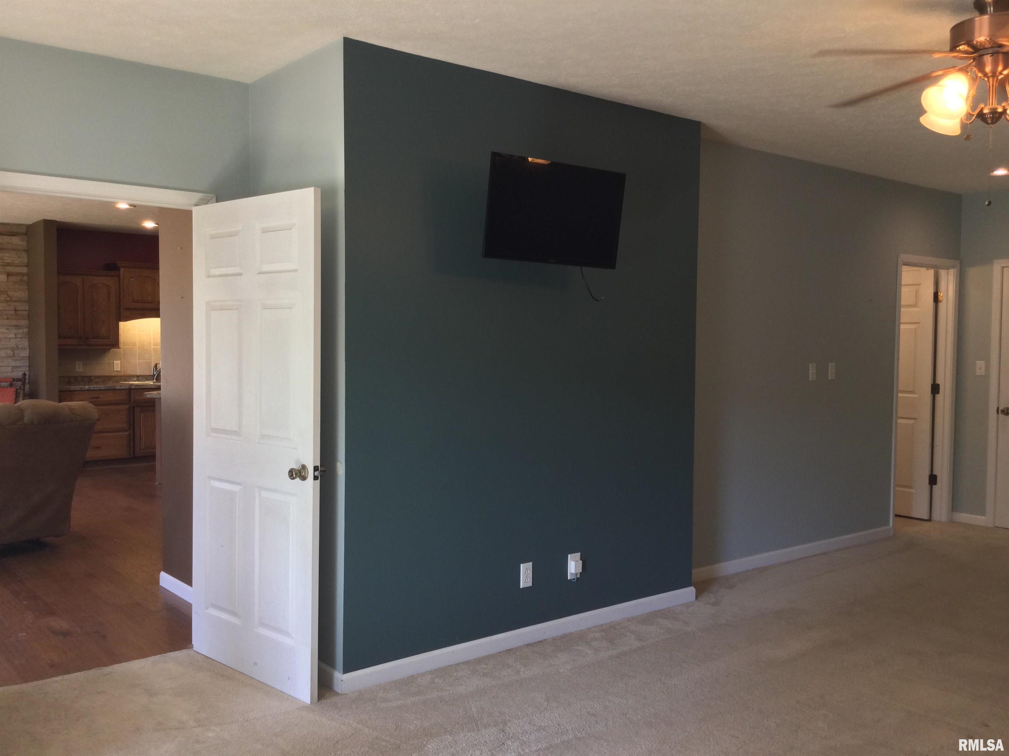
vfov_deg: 45.4
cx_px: 504
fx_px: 904
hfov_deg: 58.4
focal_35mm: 31
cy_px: 378
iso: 50
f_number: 2.4
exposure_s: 1/30
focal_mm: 3.3
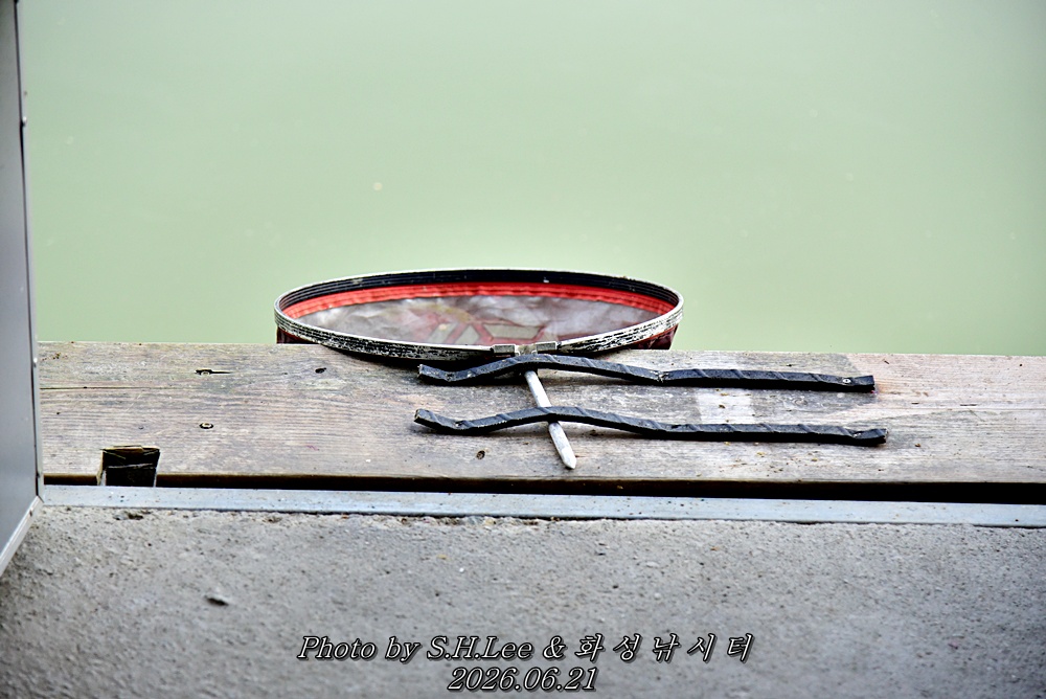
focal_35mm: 120
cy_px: 350
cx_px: 523
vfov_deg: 11.4
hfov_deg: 17.1
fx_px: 3489
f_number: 4
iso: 1250
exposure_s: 1/4000
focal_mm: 120
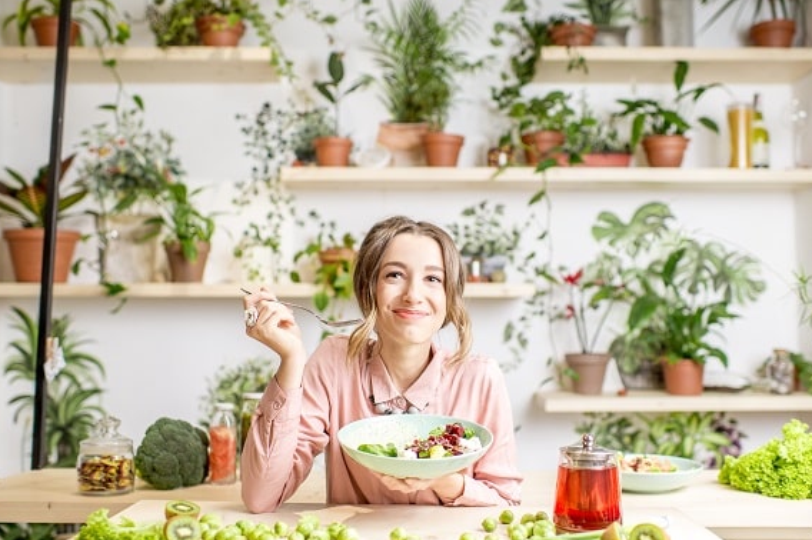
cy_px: 284
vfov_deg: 35.9
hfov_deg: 51.9
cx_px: 413
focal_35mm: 37
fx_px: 834
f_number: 2.2
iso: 200
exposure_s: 1/160
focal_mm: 35
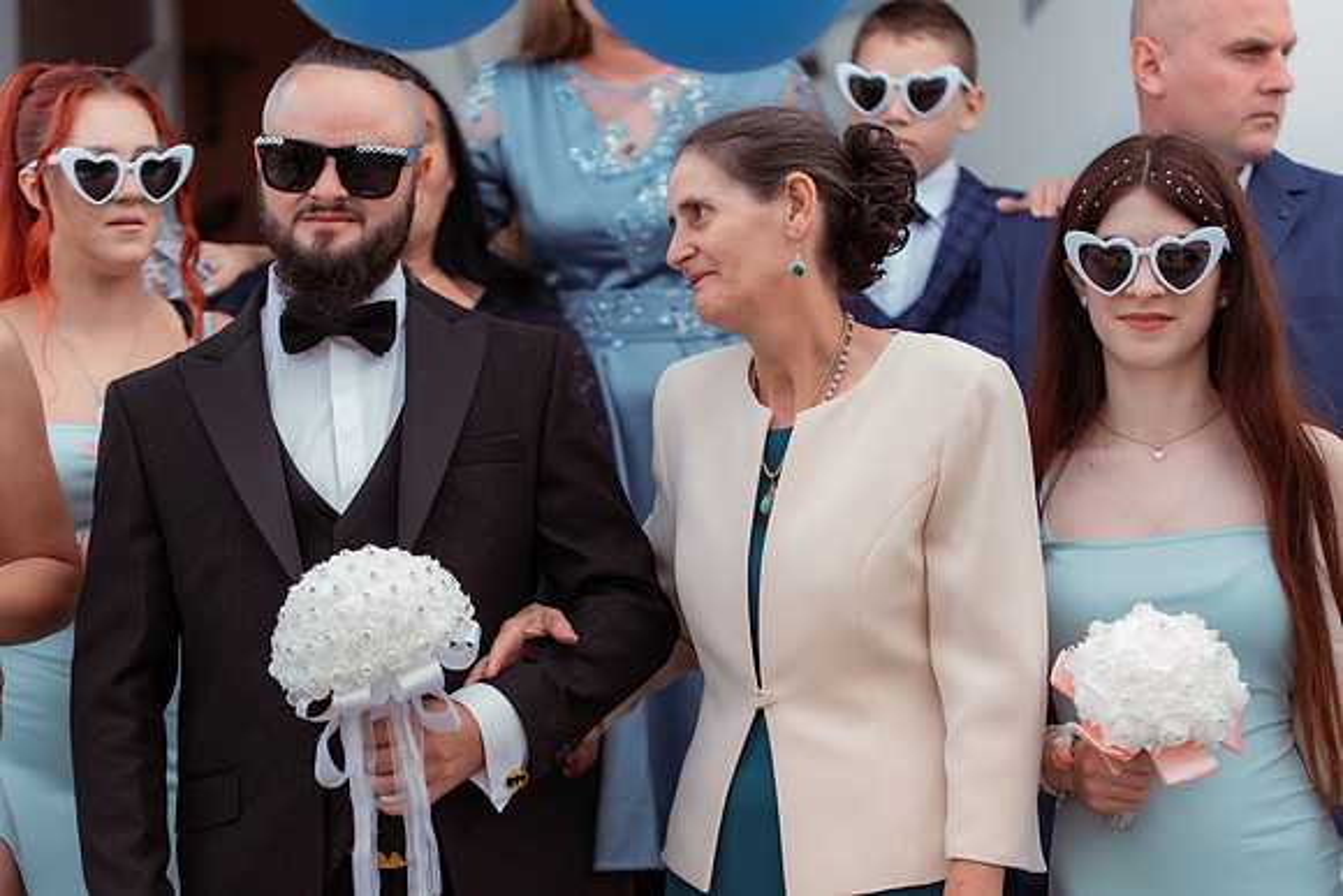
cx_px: 672
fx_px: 3358
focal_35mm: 90
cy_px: 448
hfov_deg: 22.6
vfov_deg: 15.2
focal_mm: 90
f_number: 3.2
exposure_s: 1/800
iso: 400
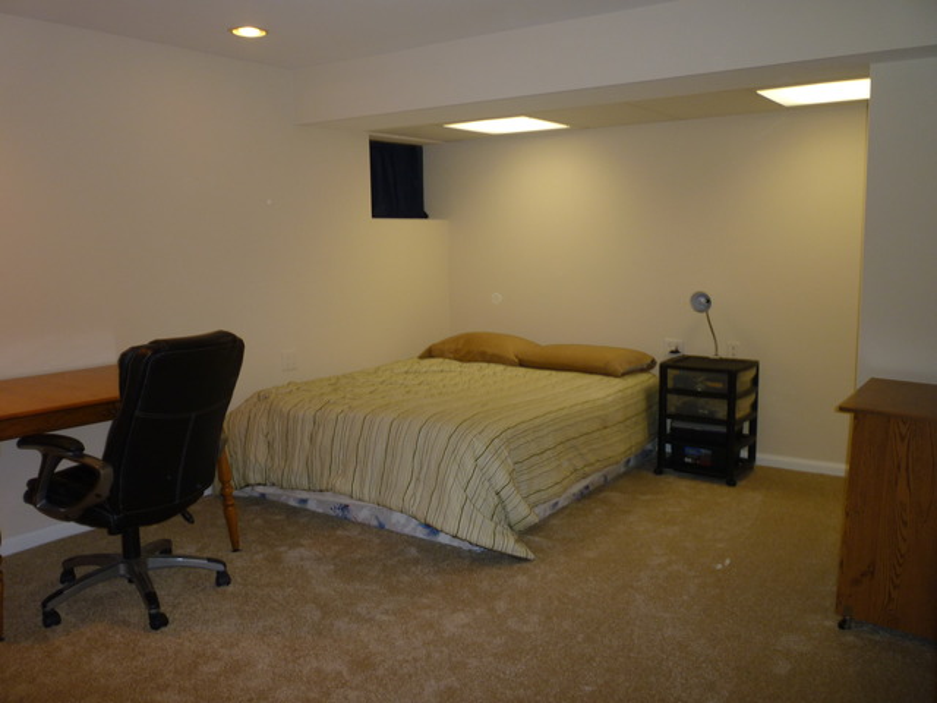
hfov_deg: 61.7
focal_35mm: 29
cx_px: 468
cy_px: 352
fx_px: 785
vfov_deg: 48.2
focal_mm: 5.2
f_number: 3.3
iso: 125
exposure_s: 1/30
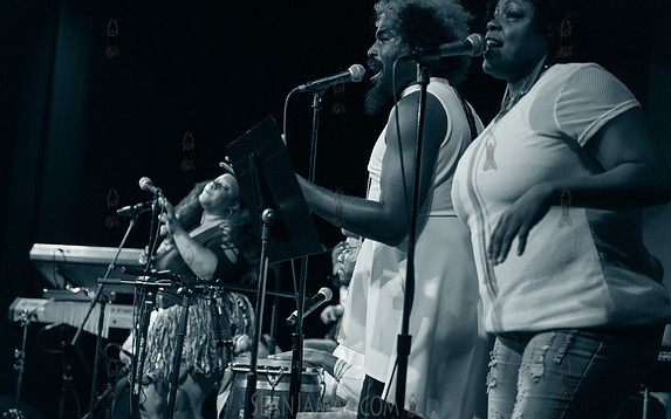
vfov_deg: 20.3
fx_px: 1170
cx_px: 338
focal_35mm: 64
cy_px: 207
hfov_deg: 32.0
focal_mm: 62
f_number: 2.8
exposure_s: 1/200
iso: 4000
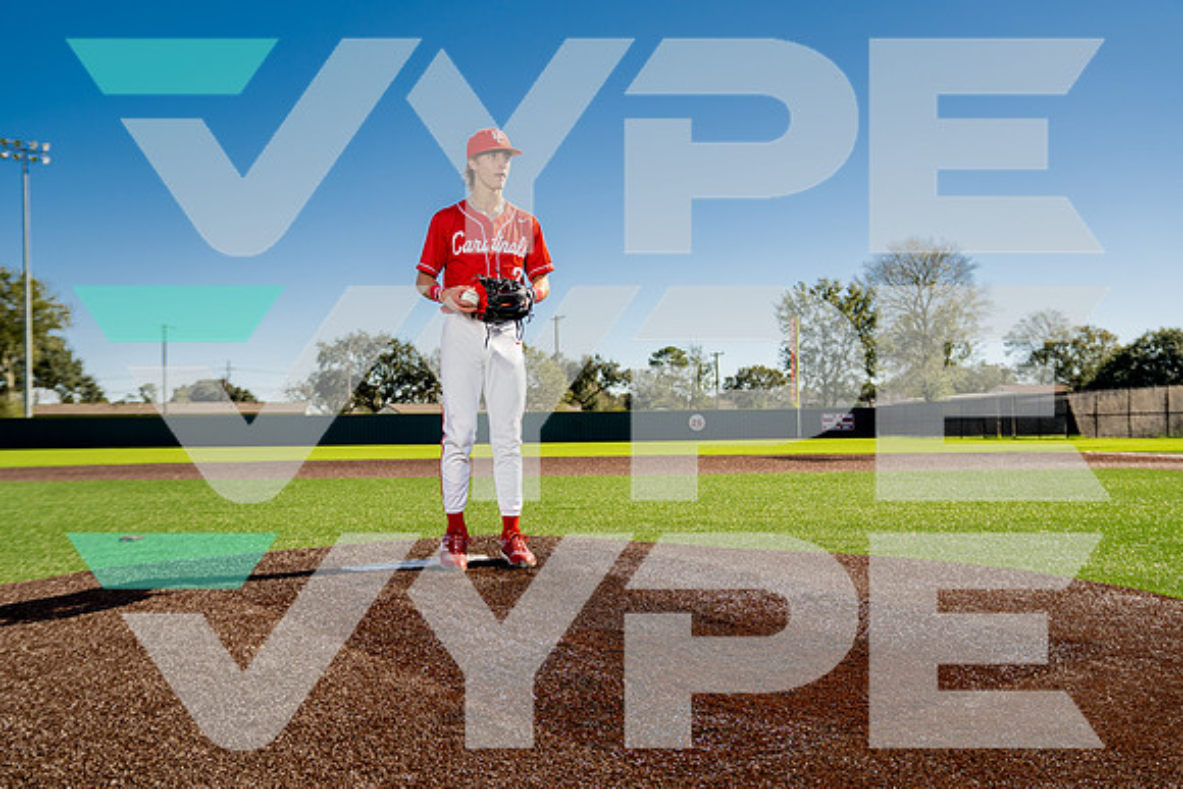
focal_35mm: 33
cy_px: 394
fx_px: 1085
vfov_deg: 40.0
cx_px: 592
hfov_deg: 57.2
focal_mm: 33
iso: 100
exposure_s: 1/1000
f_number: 3.5
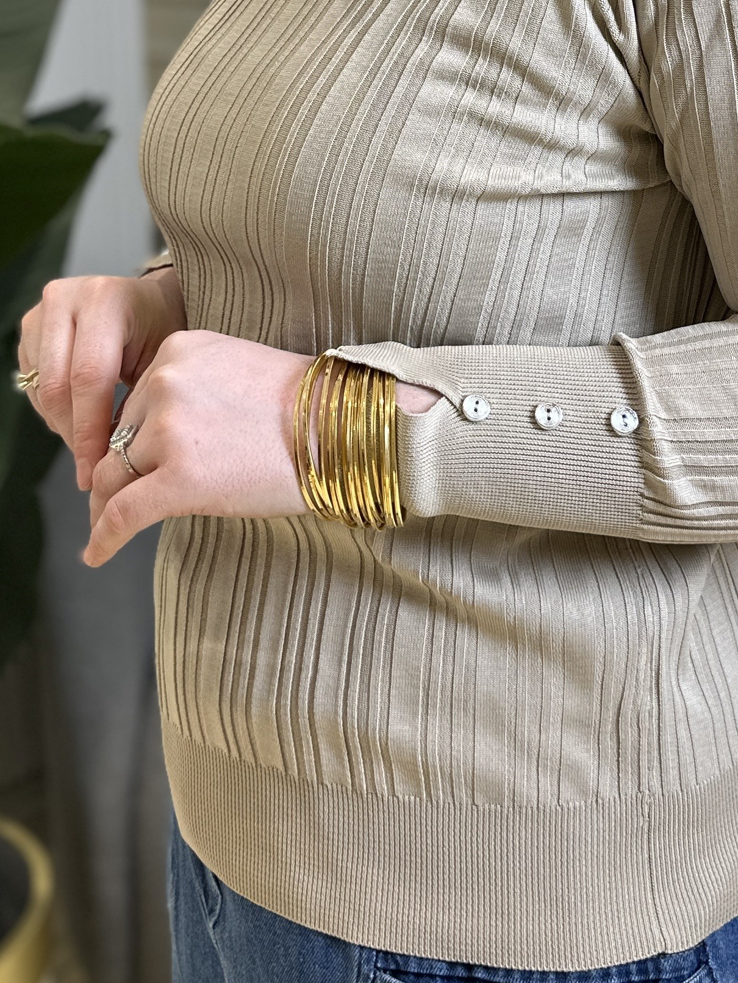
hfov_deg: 24.3
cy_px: 21
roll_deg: +0.5
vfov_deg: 30.2
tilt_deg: -6.8
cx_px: 485
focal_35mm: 60
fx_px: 1705
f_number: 1.78
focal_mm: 6.86
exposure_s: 1/100
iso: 64
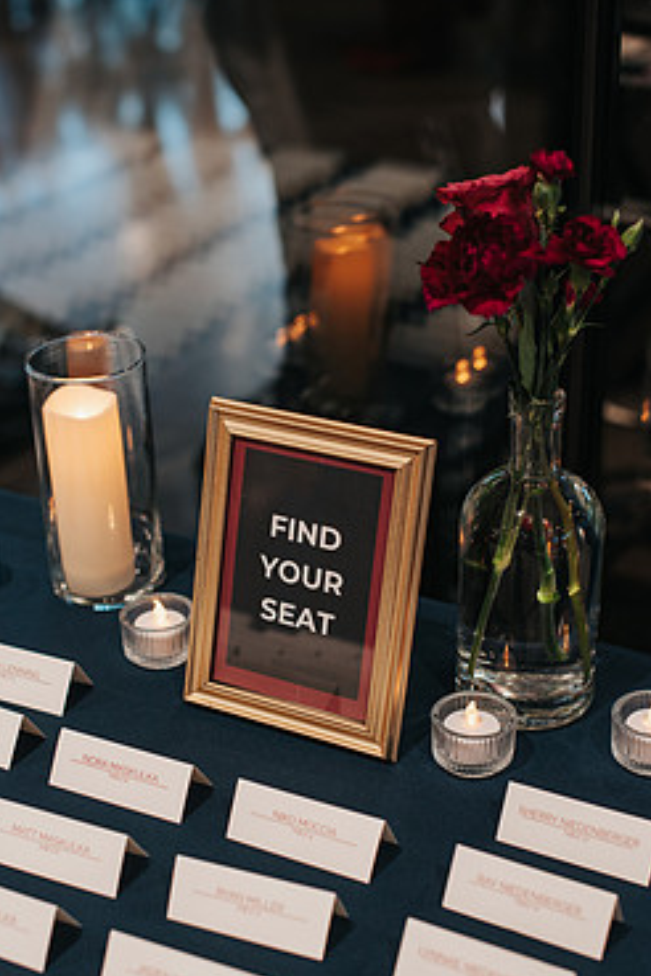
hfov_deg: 22.2
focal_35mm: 61
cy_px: 563
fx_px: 1654
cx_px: 288
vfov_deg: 32.8
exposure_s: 1/200
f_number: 2.8
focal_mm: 50
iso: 900
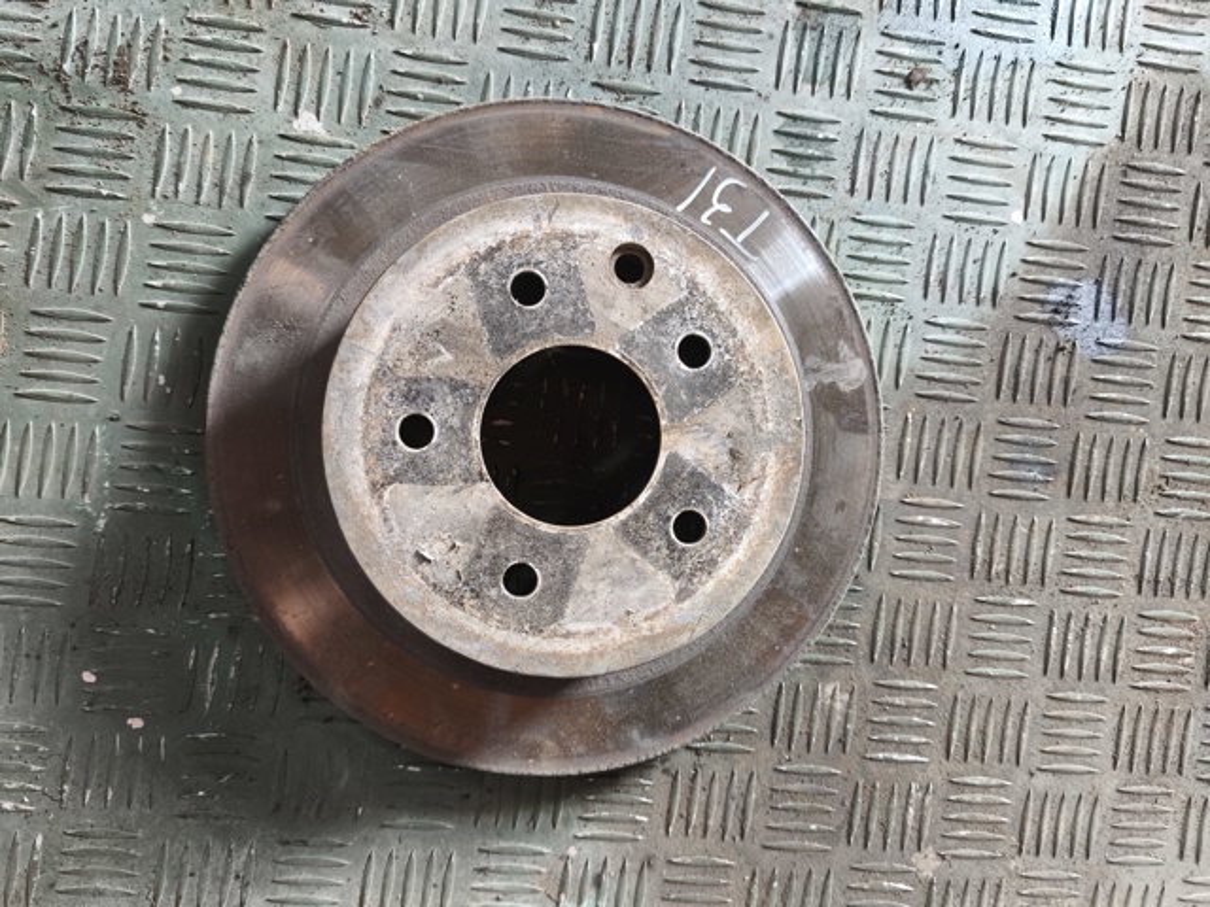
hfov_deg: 73.9
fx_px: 804
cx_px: 605
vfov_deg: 58.9
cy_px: 454
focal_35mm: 23
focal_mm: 5.35
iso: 800
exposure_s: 1/33.3
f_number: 1.7
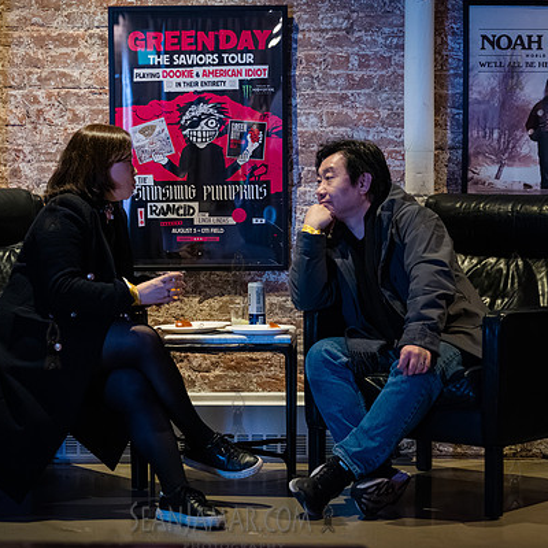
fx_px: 1576
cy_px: 275
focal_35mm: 88
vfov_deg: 19.7
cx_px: 217
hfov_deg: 19.7
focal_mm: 68
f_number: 2.8
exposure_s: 1/250
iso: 16000
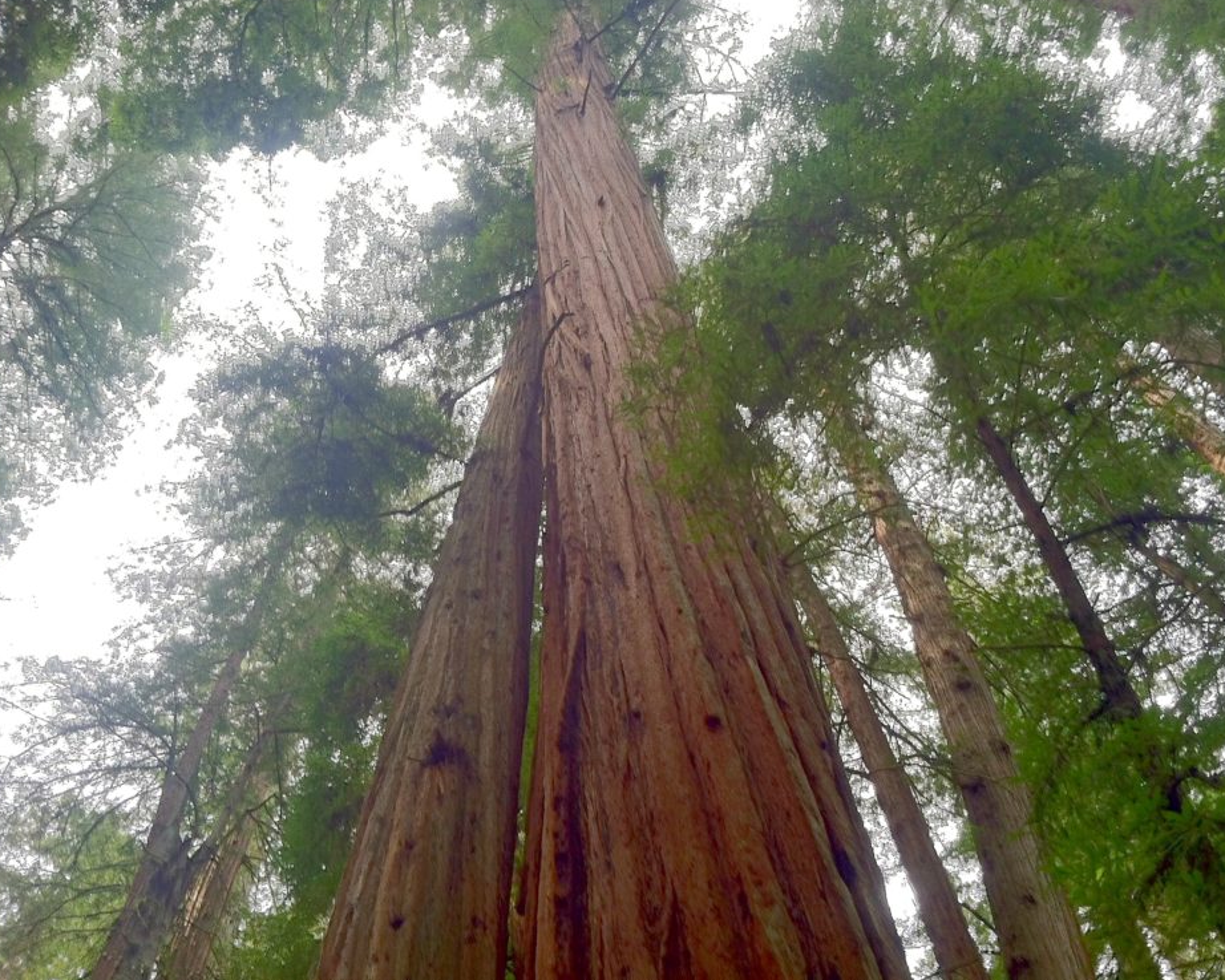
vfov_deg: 40.1
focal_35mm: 37
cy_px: 487
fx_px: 1342
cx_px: 650
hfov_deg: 49.0
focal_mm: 3.85
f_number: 2.8
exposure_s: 1/60
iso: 100
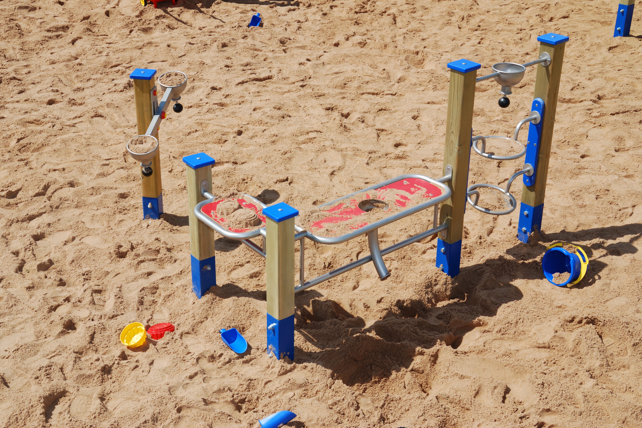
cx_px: 314
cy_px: 207
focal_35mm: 55
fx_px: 972
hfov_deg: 36.5
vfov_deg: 24.8
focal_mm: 35
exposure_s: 1/200
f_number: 11
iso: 100
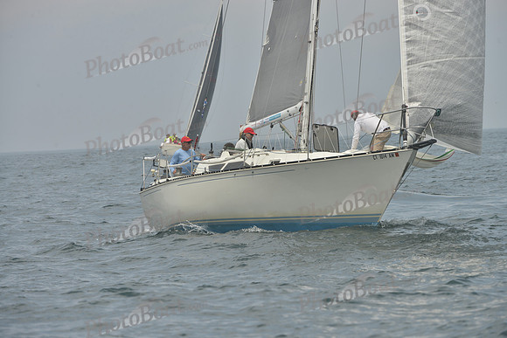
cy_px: 169
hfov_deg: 7.6
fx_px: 3803
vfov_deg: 5.1
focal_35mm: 270
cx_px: 254
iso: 280
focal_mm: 270
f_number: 9
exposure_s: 1/800
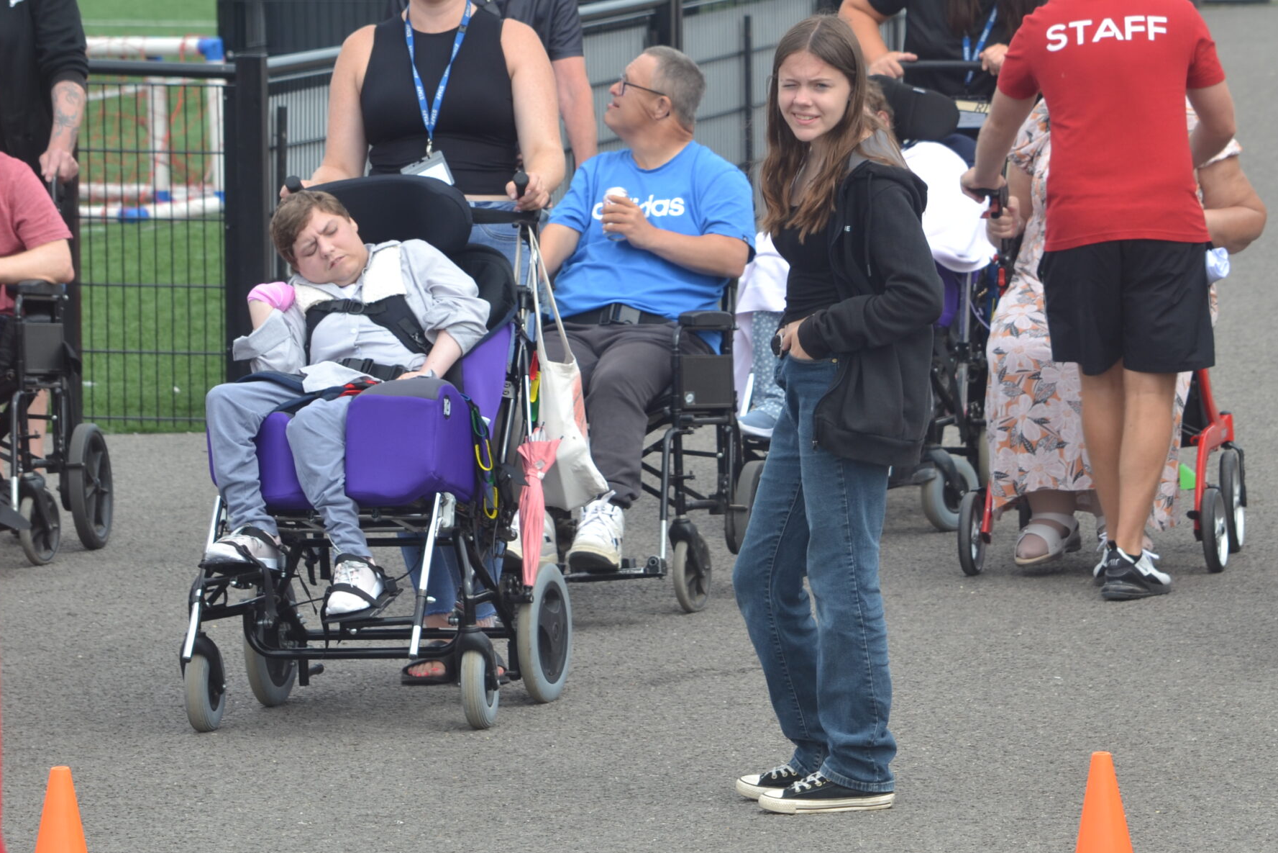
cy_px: 390
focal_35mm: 281
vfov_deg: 4.9
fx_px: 9976
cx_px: 775
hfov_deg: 7.3
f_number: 8
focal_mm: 130
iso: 100
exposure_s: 1/160
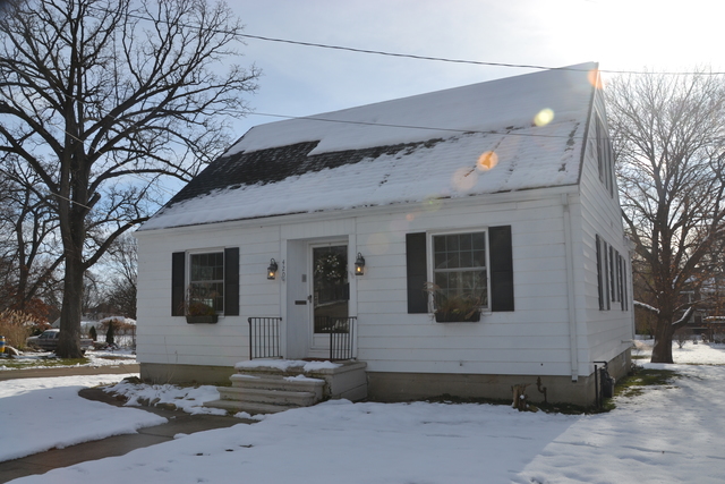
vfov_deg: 43.6
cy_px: 242
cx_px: 362
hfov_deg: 61.9
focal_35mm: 30
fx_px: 604
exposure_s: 1/400
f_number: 10
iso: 100
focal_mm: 20
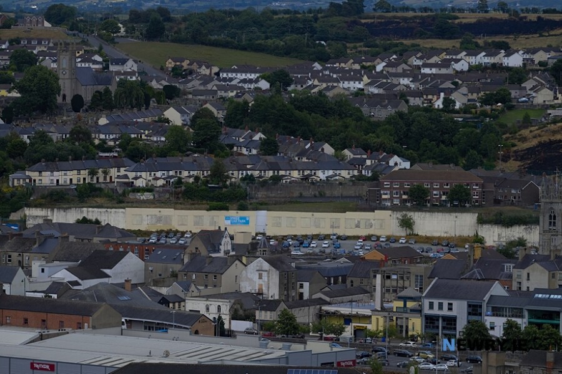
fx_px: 2997
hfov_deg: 10.7
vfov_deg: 7.2
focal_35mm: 192
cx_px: 281
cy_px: 187
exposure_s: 1/1400
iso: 400
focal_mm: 128.3
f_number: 5
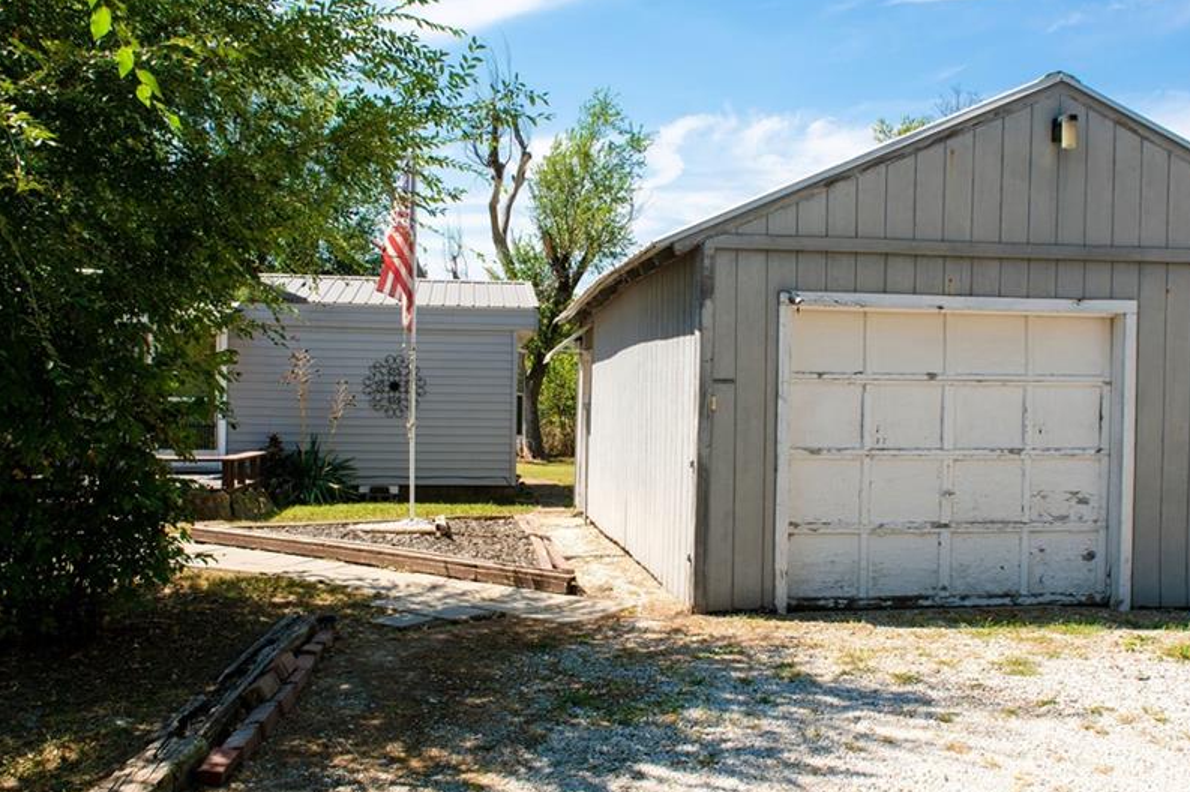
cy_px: 426
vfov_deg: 42.3
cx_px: 612
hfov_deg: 60.3
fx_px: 1024
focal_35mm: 31
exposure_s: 1/125
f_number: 9
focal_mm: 16
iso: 125
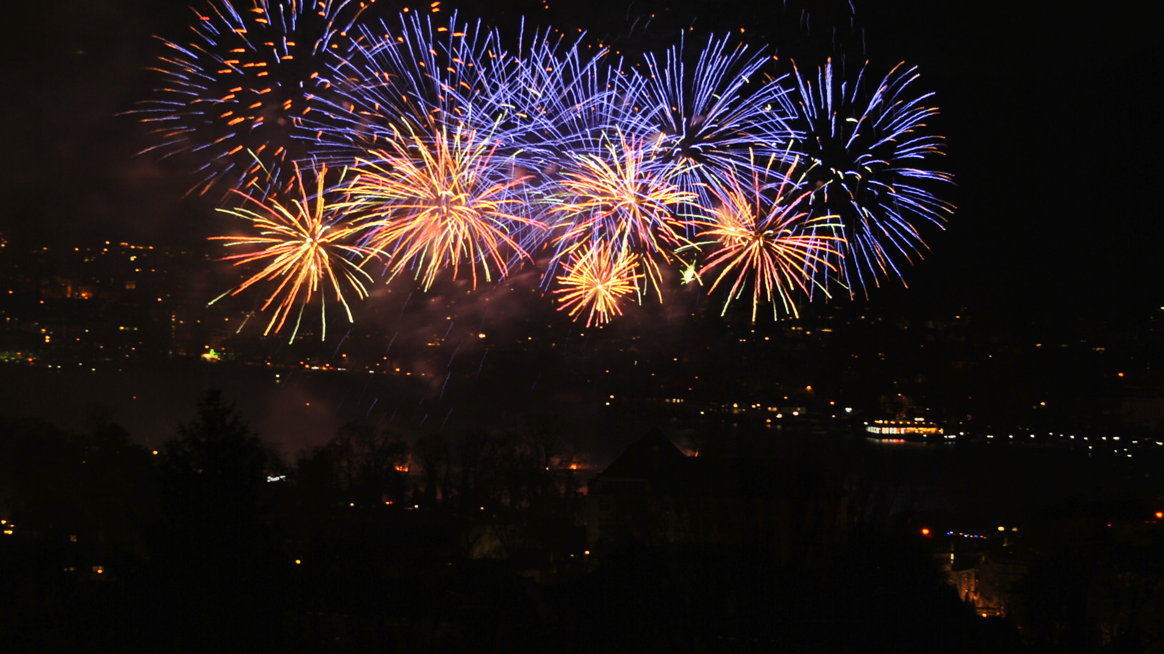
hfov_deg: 13.9
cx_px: 568
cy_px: 349
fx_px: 4784
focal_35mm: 155
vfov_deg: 7.8
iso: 100
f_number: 4.5
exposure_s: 1
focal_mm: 90
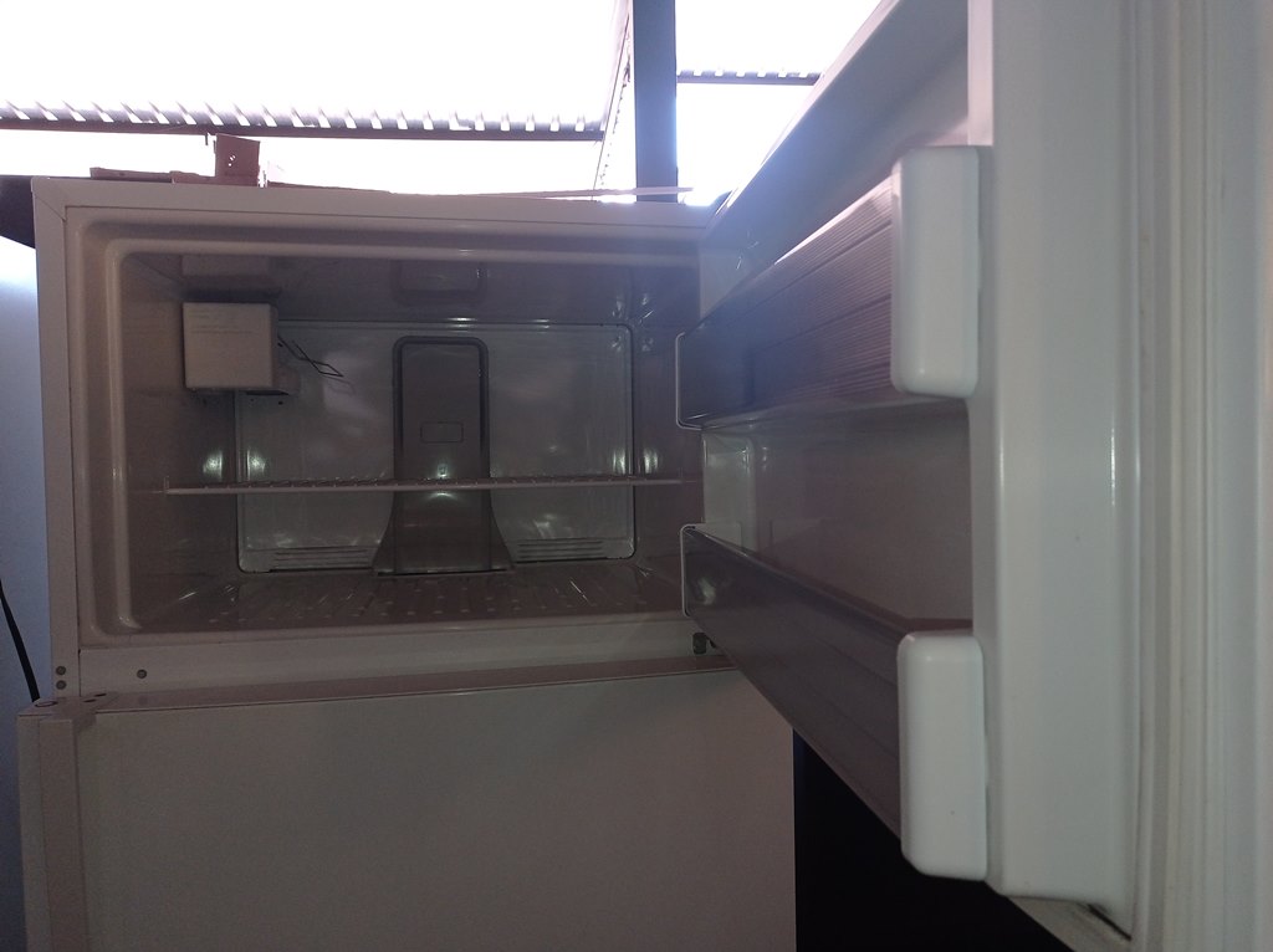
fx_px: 1029
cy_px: 476
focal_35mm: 28
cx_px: 636
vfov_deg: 49.7
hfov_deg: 63.5
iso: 178
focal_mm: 4.7
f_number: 1.79
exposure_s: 1/40
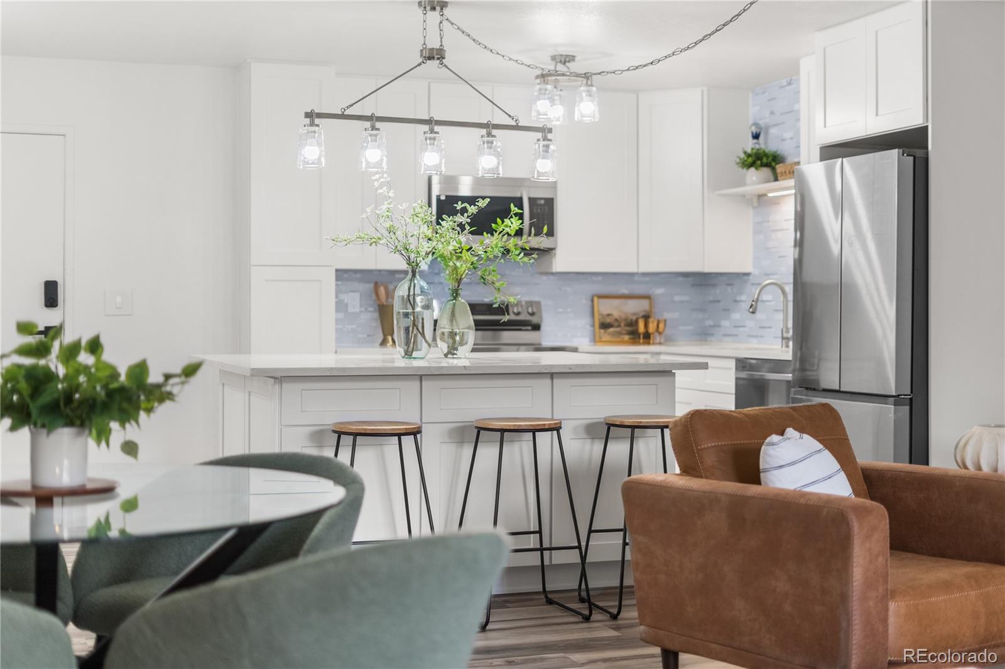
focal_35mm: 50
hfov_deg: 39.6
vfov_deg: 27.0
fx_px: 1395
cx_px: 502
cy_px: 334
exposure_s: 1/125
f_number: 1.8
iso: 200
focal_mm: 50
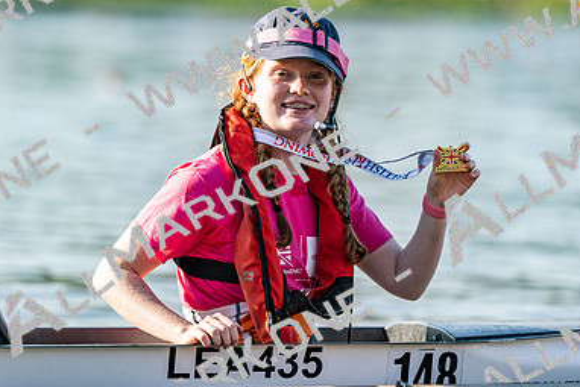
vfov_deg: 6.7
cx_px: 314
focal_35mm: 205
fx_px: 3304
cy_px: 122
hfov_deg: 10.0
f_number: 1.8
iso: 64
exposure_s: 1/2000
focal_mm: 135
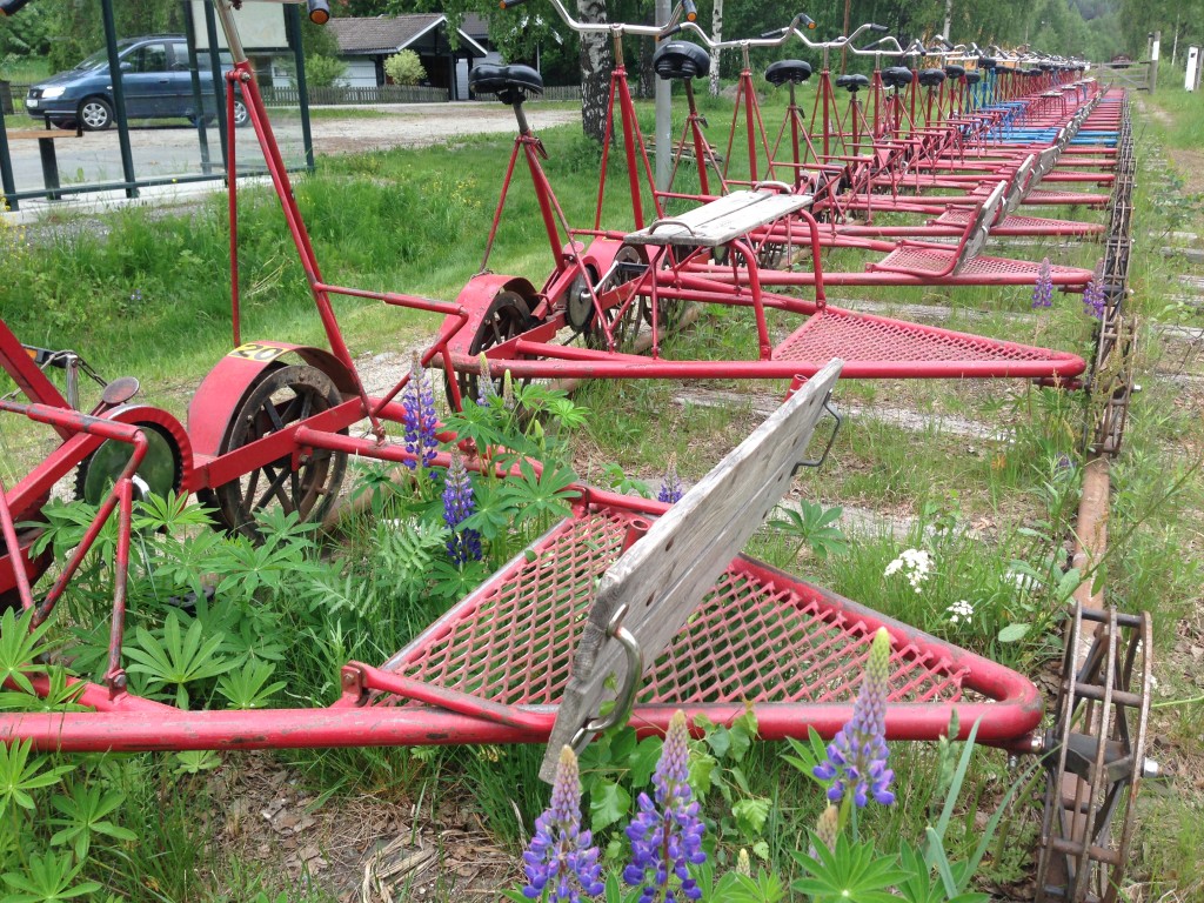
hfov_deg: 55.4
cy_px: 452
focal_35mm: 33
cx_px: 602
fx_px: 1148
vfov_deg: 42.9
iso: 50
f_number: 2.4
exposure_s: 1/220
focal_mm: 4.12
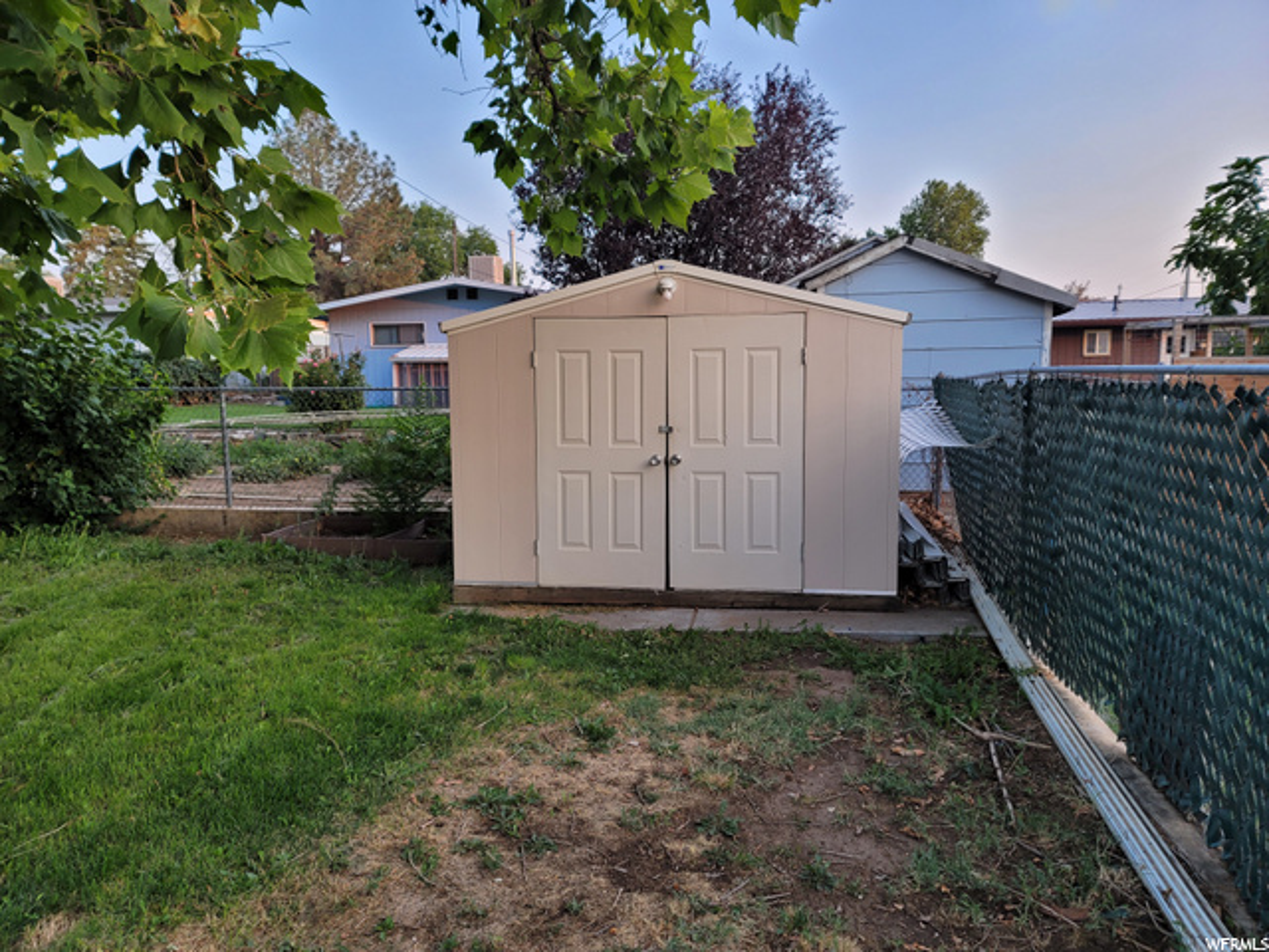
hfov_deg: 69.4
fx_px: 916
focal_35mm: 25
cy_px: 476
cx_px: 634
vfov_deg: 54.9
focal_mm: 7
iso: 40
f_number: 1.8
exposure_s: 1/119
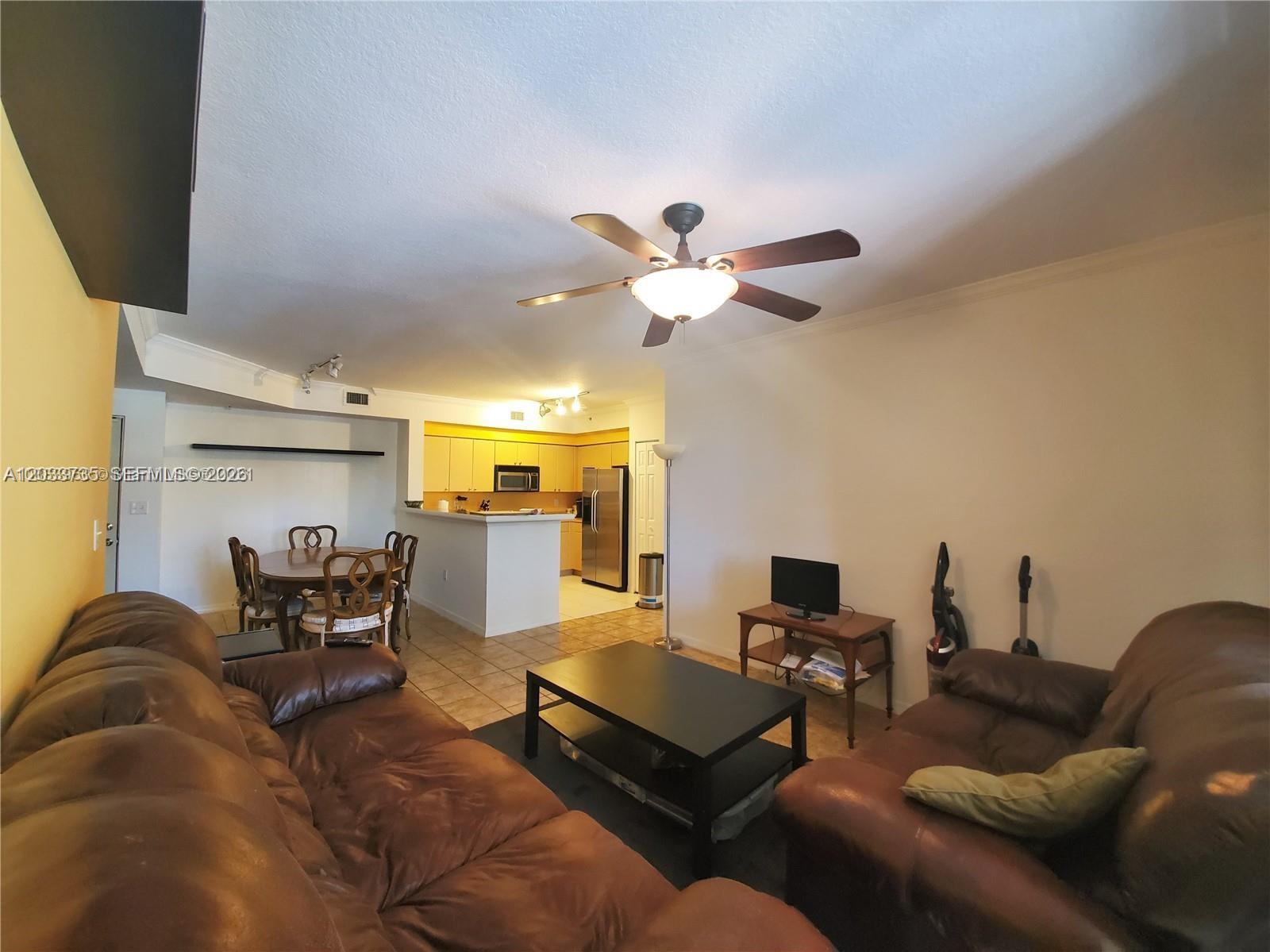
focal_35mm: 13
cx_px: 635
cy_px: 476
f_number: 2.2
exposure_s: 1/39
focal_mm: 1.8
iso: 400
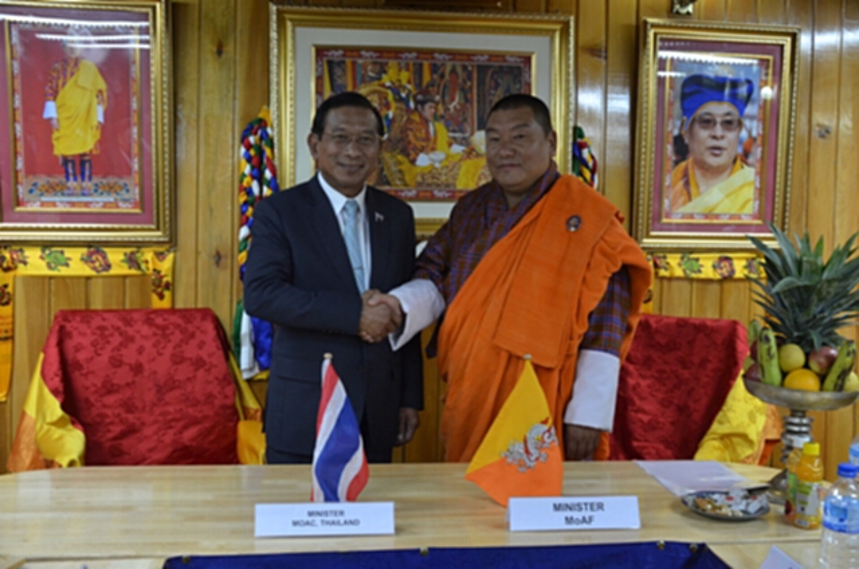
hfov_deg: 49.6
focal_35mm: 39
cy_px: 284
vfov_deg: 34.1
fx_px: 929
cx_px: 430
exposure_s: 1/30
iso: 1100
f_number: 3.8
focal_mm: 26
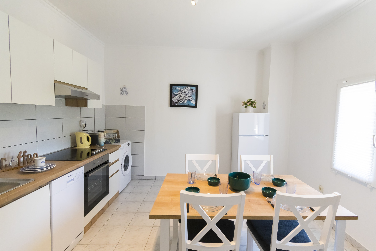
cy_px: 124
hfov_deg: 96.6
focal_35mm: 16
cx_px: 199
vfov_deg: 73.7
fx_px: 167
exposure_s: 1/200
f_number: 4.5
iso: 800
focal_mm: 10
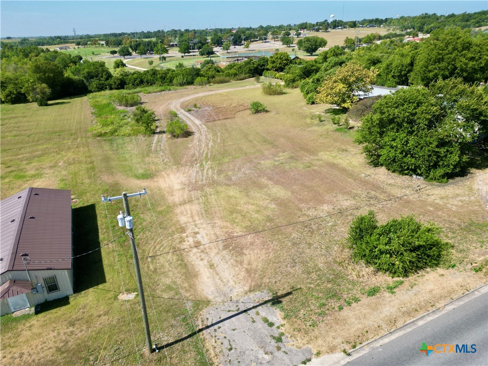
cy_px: 183
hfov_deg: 71.6
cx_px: 244
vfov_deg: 56.8
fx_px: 338
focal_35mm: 24
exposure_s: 1/2000
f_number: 1.7
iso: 100
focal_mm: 6.72
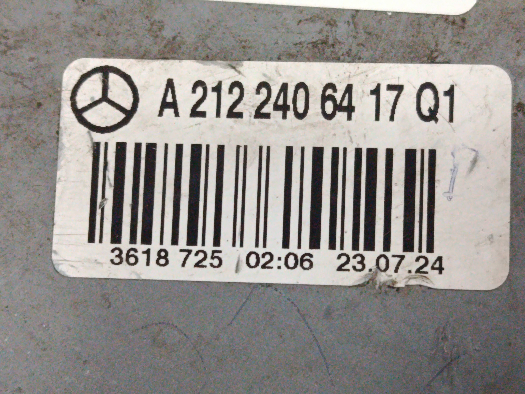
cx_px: 262
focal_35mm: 91
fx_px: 1380
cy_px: 197
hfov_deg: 21.5
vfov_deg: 16.2
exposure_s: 1/50
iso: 764
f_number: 1.7
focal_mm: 5.24
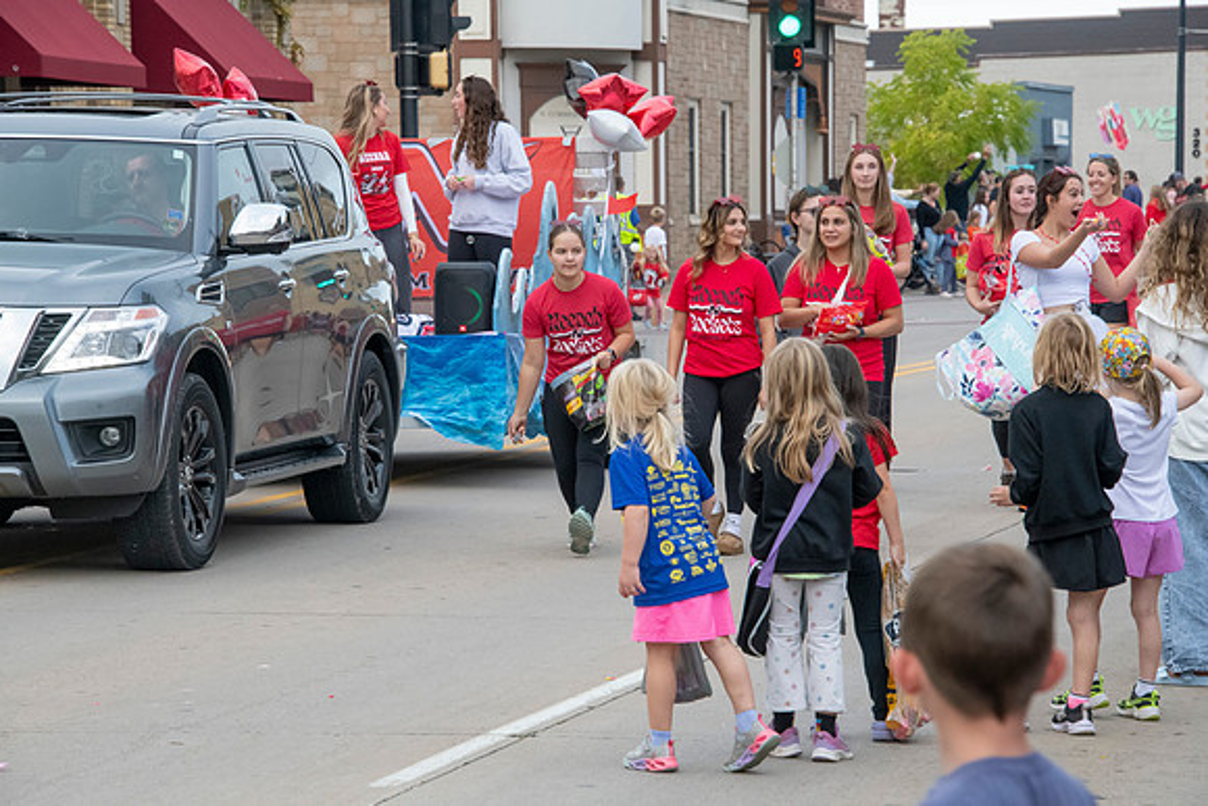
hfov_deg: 10.8
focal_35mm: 190
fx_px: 6377
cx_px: 604
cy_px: 403
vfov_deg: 7.2
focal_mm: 190
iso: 3200
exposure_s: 1/320
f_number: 11
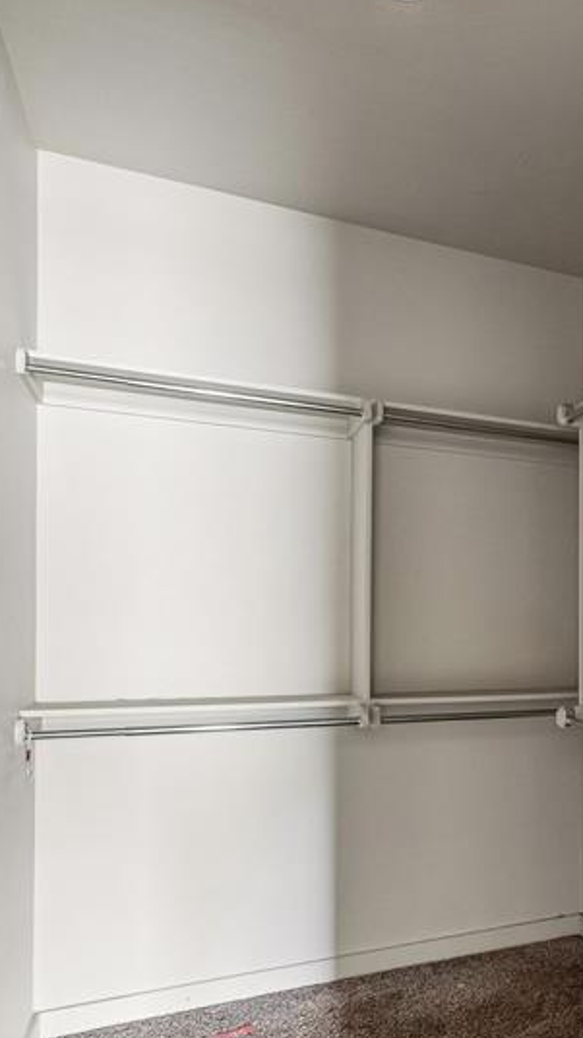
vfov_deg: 63.5
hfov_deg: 33.1
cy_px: 641
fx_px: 826
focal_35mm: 30
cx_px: 669
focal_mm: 10
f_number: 8
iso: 200
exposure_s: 2
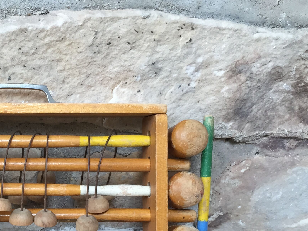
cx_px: 36
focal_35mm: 55
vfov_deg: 25.8
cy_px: 205
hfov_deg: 33.3
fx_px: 489
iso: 80
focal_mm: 4.15
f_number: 2.2
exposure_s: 1/33
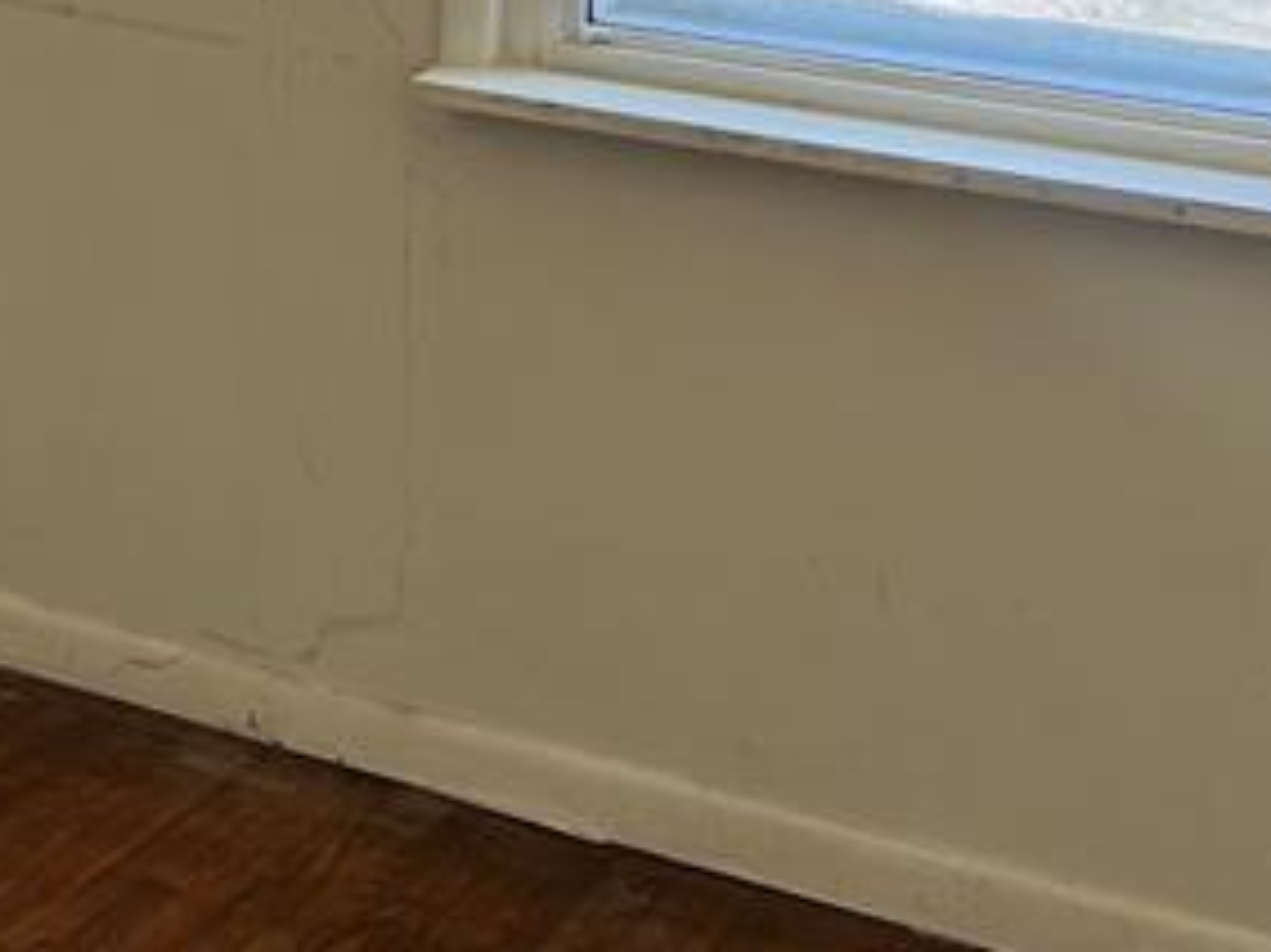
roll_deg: -0.4
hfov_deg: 19.8
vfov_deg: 15.0
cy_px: -269
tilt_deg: -9.7
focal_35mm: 94
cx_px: -171
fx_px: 3450
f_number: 1.5
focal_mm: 5.7
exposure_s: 1/121
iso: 40
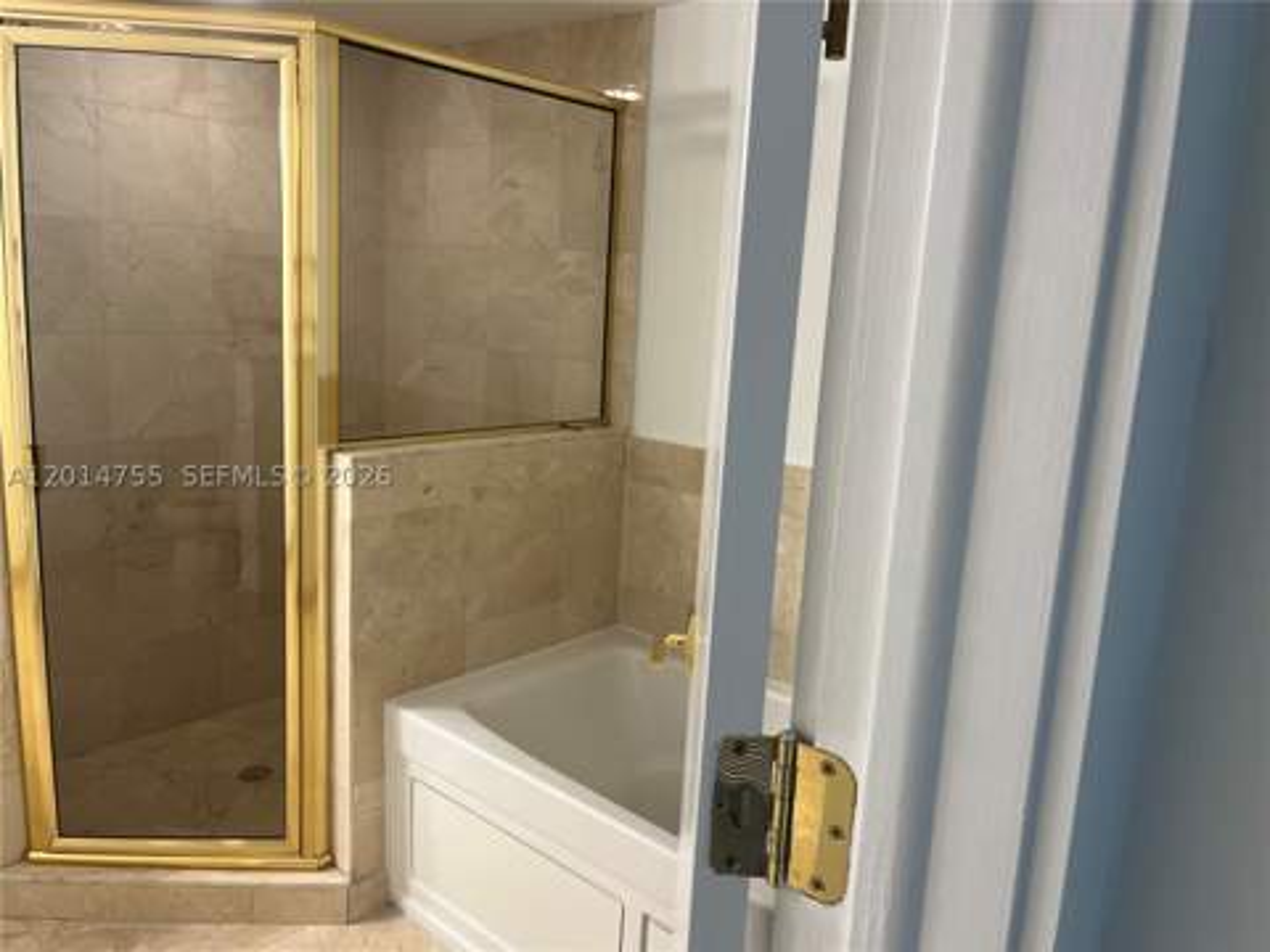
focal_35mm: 26
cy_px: 476
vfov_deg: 53.1
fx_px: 954
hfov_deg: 67.3
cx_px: 635
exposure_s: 1/60
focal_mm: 5.1
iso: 80
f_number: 1.6
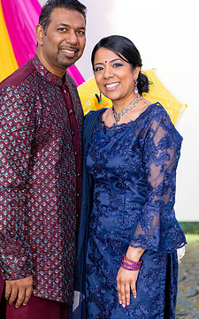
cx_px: 78
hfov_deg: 14.6
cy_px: 167
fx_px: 774
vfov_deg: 23.3
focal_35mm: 89
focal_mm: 70
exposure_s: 1/200
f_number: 2.8
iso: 4000
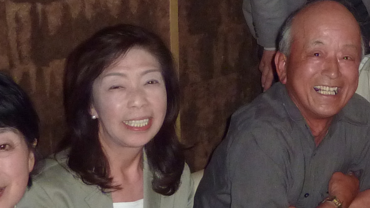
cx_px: 453
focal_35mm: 92
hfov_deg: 21.4
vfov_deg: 13.1
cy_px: 65
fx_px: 902
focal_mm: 4.1
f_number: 3.3
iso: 250
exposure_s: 1/30
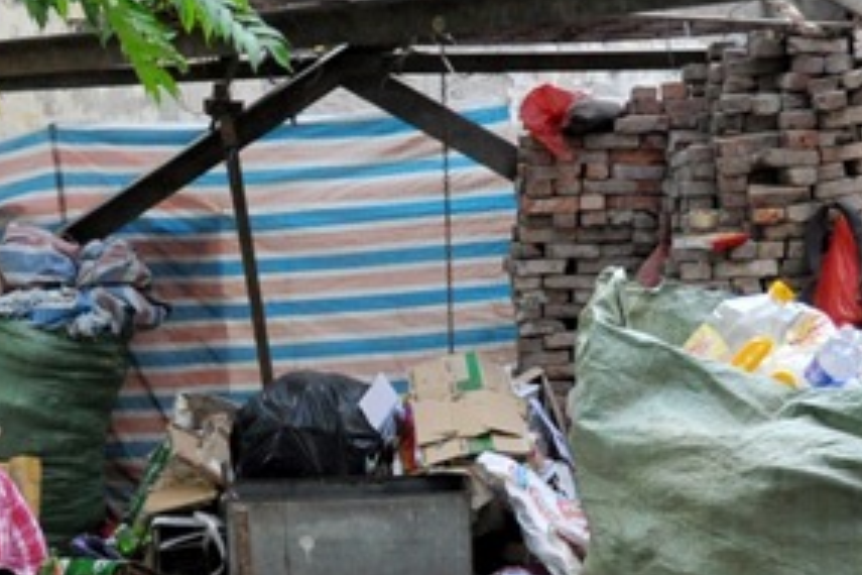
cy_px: 499
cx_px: 200
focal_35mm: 86
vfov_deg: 15.7
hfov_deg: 23.4
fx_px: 2059
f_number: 3.5
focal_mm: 16
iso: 640
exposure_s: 1/80
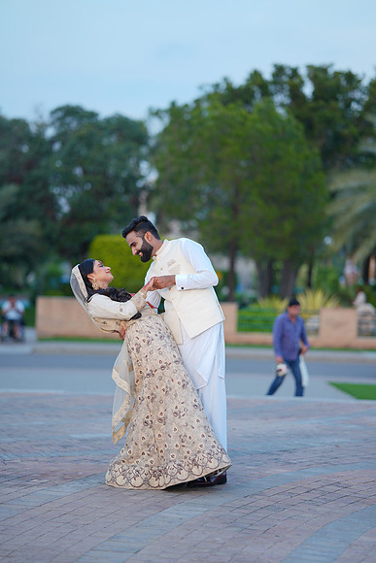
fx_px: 1331
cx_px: 188
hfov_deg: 16.1
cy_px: 282
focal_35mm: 85
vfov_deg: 23.9
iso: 80
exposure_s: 1/400
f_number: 1.4
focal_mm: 85
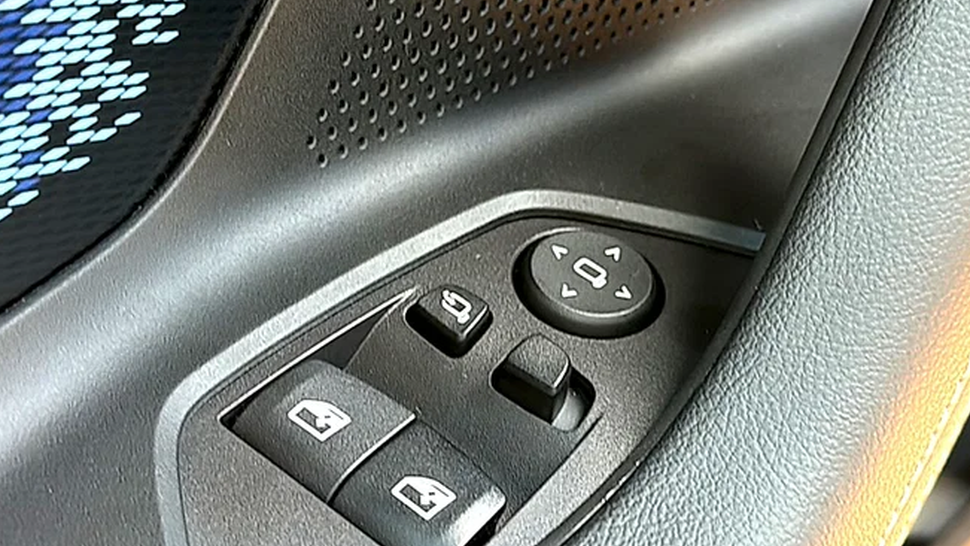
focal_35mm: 48
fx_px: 1234
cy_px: 332
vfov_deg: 24.9
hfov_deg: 42.9
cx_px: 489
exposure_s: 1/66
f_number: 1.78
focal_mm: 6.86
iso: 125
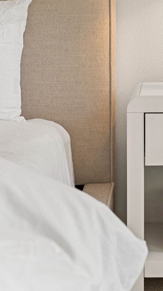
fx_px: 730
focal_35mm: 95
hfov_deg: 12.5
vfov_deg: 22.2
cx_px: 176
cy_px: 63
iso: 250
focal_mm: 45
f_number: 4
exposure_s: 1/15
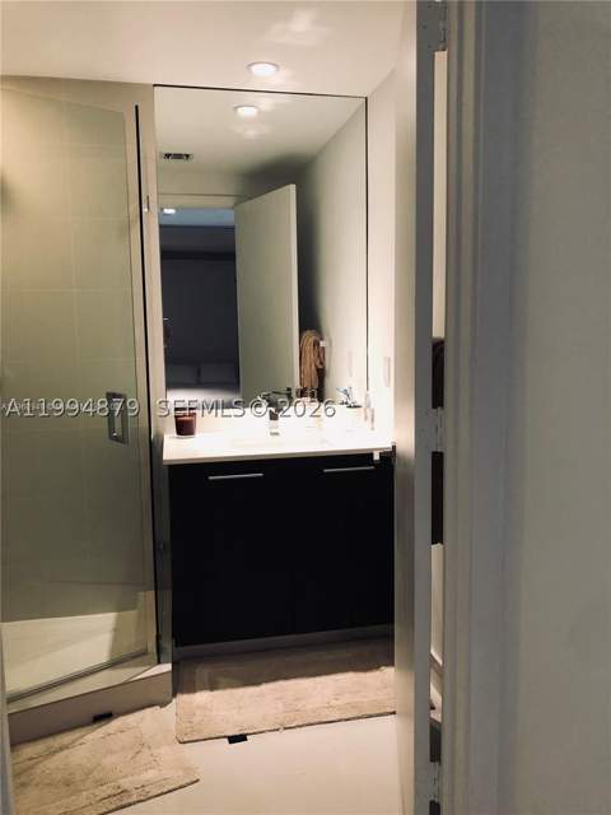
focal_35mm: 28
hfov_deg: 49.7
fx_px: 659
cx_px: 306
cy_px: 408
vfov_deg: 63.4
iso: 50
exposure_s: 1/15
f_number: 1.8
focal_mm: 3.99
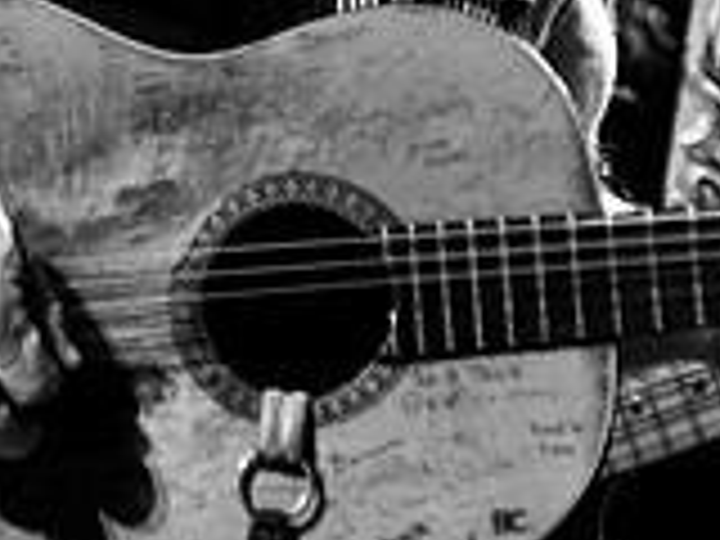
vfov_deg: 1.4
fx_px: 21715
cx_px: 612
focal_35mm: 1044
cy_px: -214
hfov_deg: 1.9
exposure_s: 1/320
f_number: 3.2
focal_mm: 200
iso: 800
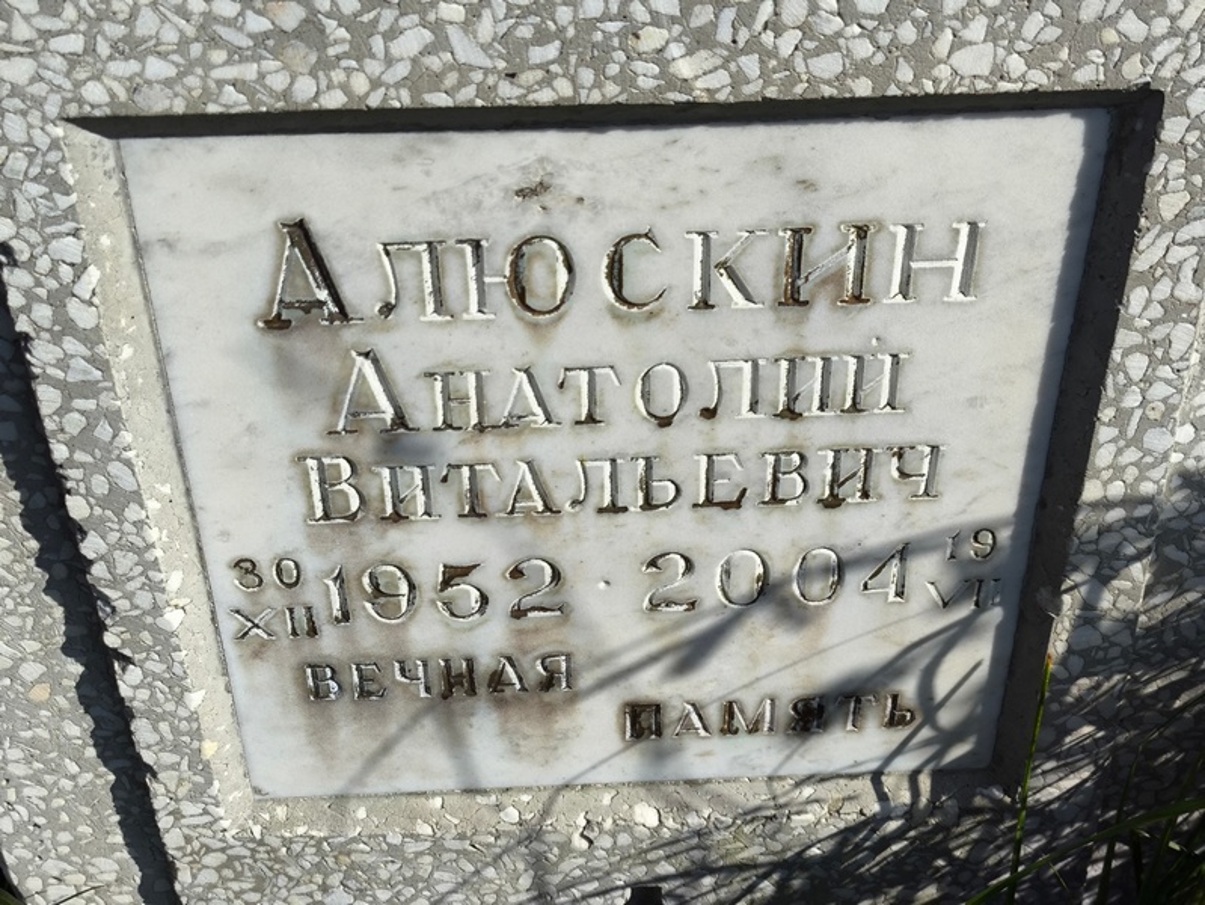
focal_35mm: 50
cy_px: 452
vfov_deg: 29.1
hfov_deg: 38.2
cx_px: 602
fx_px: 1741
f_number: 1.7
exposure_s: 1/1297
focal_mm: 4.71
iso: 50
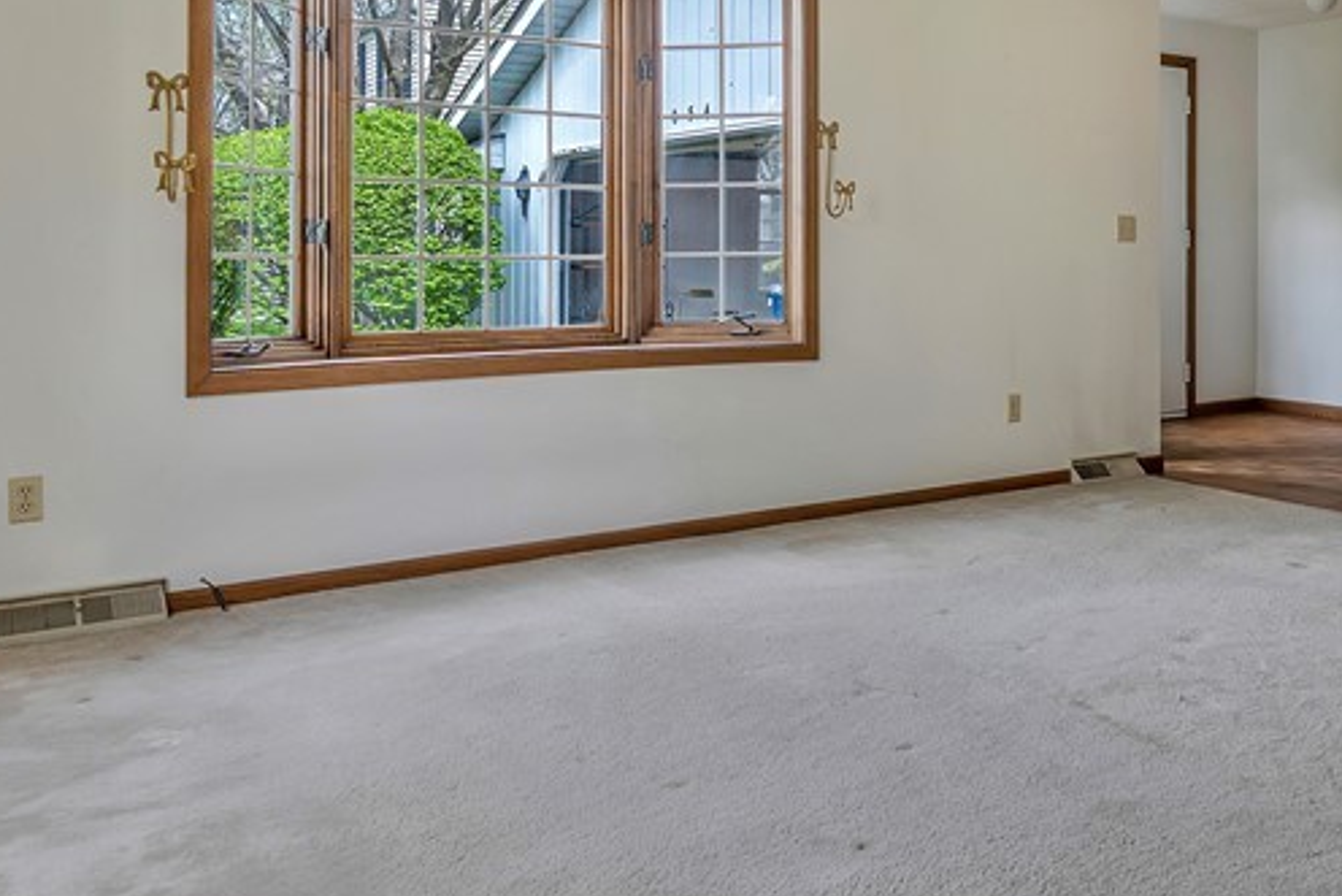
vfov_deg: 37.0
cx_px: 1001
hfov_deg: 52.1
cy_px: 227
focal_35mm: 35
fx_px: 1305
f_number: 4
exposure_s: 1/160
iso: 400
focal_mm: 16
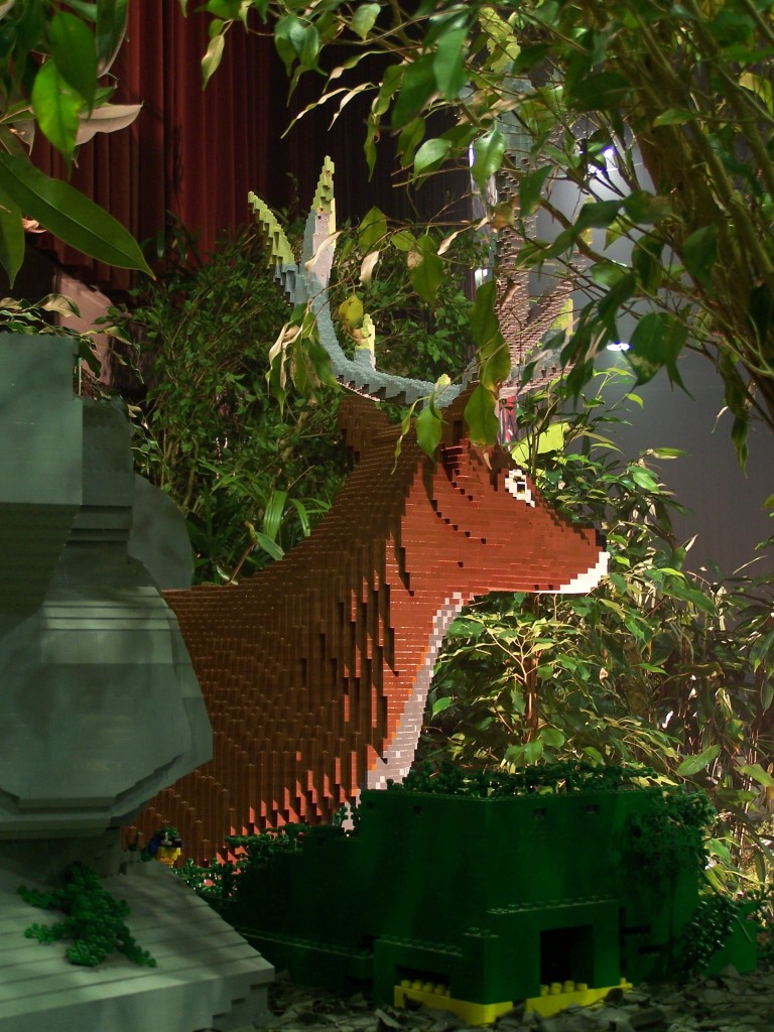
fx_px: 1997
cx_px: 387
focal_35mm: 67
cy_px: 516
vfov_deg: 29.0
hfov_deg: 21.9
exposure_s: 1/2
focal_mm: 11.1
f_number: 3.2
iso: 80
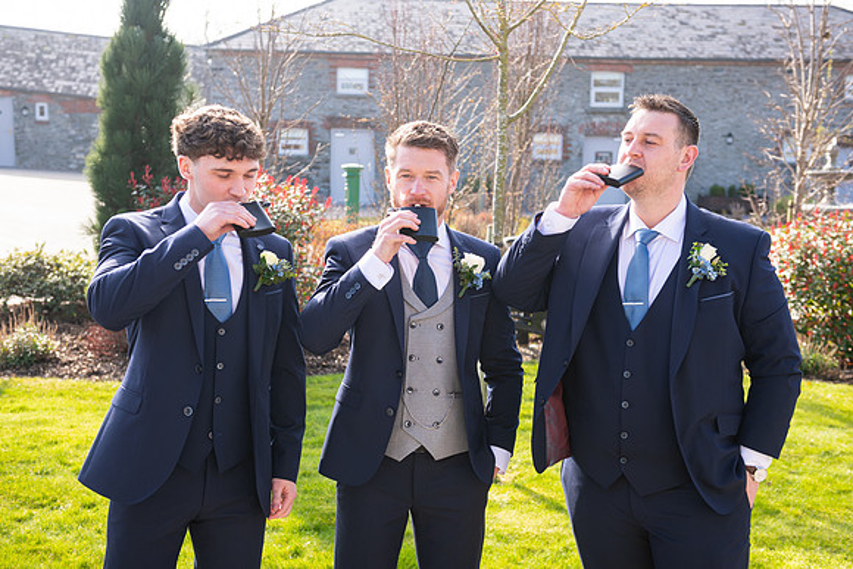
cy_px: 284
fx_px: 1043
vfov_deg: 30.5
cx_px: 426
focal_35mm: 44
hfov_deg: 44.5
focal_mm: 44
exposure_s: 1/160
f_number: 5
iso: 80
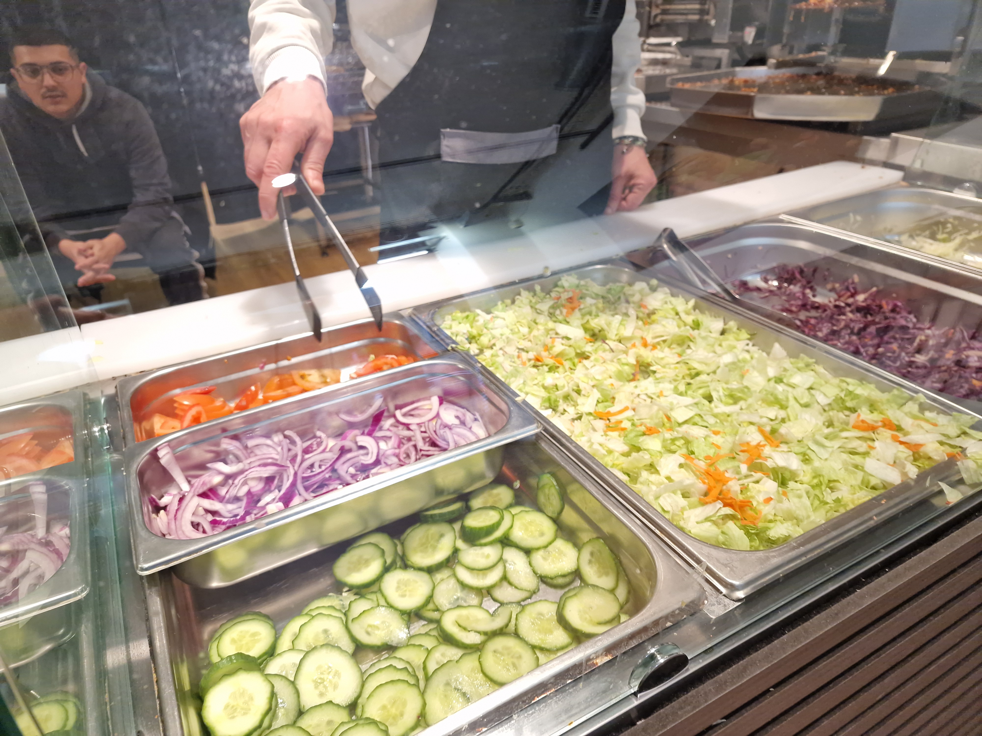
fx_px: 652
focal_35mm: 23
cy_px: 368
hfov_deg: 73.9
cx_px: 491
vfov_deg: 58.9
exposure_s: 1/100
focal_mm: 6.4
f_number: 1.8
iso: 160
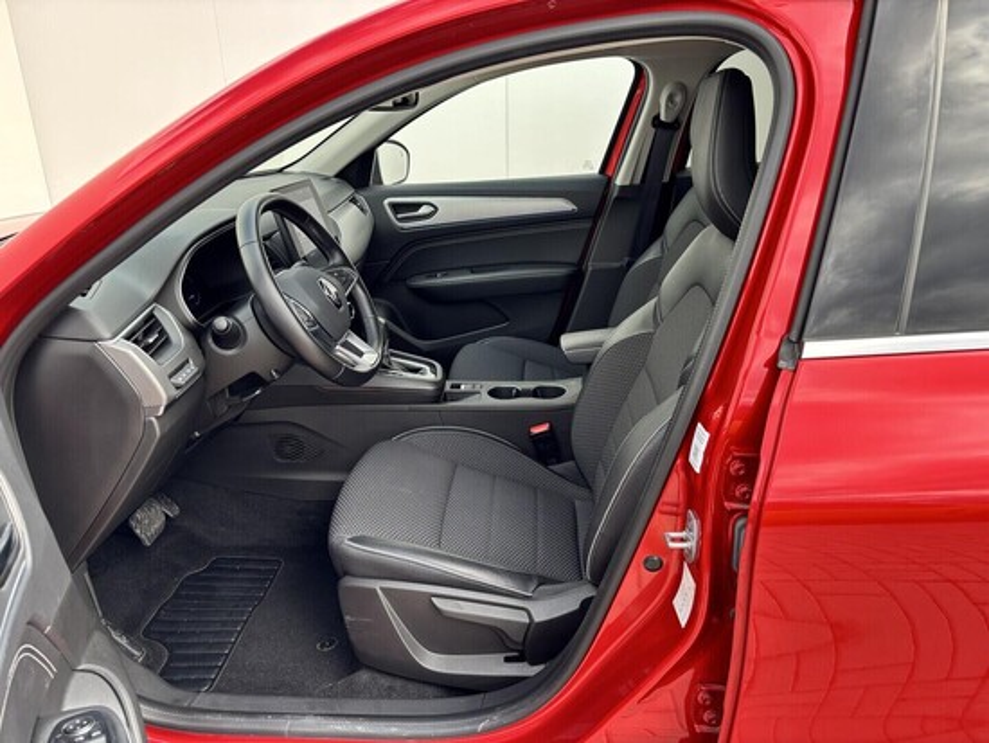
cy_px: 372
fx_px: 743
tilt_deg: -21.3
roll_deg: +0.8
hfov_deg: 67.3
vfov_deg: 53.1
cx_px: 494
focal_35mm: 26
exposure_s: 1/162
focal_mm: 5.96
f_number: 1.6
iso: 40
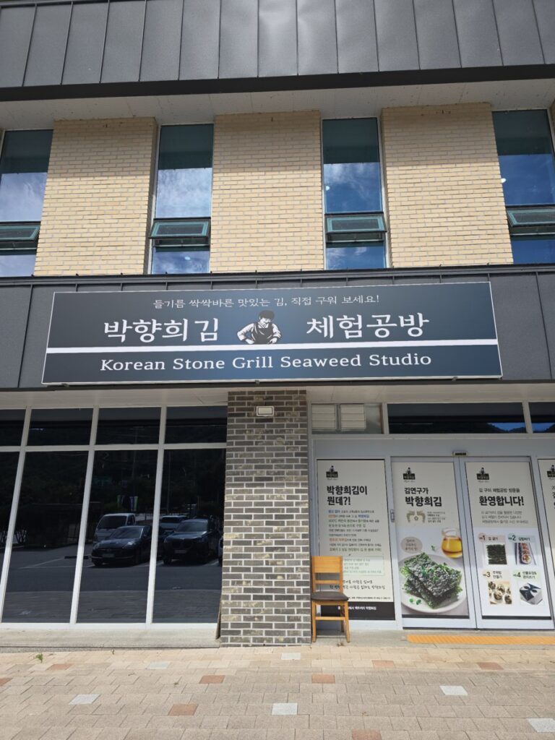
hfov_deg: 58.9
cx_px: 278
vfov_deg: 73.9
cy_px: 370
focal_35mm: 23
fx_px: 492
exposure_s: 1/756
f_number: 1.7
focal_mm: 6.3
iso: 12
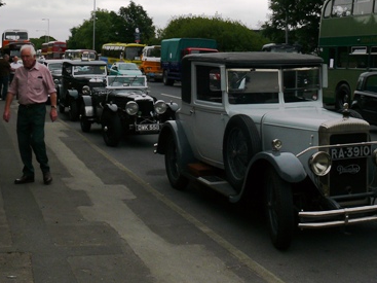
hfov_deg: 31.6
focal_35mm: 61
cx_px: 223
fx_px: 664
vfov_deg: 23.8
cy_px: 69
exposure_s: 1/200
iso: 100
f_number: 4.5
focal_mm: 7.4
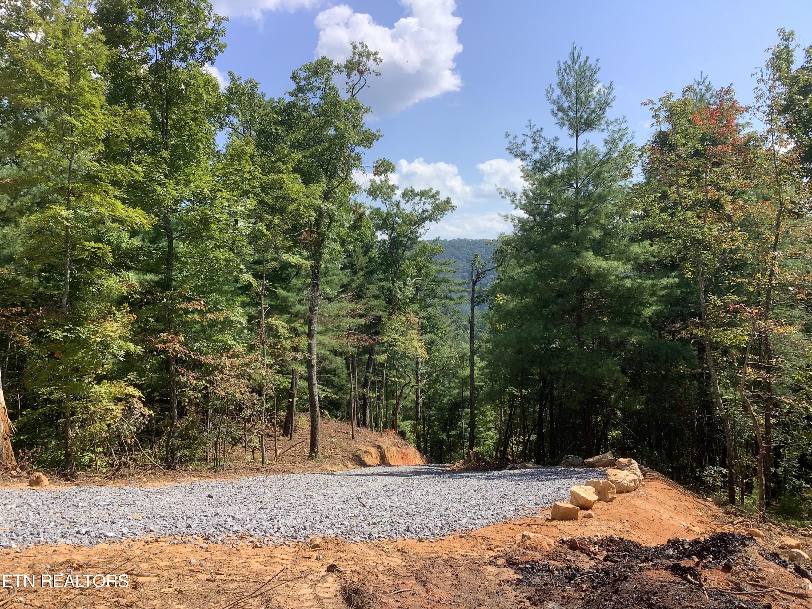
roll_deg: +3.3
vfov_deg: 45.4
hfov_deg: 58.4
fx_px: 727
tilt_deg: -1.2
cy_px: 304
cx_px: 406
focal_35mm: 31
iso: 25
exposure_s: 1/916
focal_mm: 3.3
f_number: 2.4
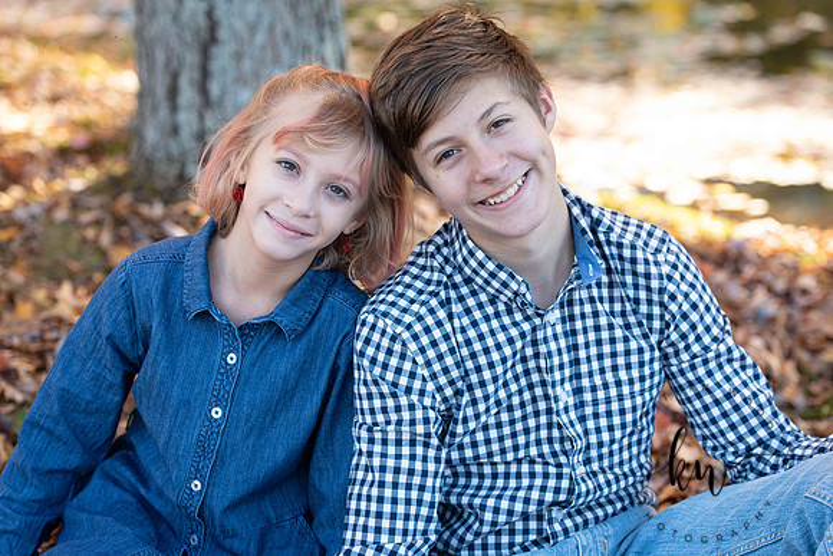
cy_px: 278
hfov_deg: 22.6
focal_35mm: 90
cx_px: 416
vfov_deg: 15.2
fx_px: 2083
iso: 400
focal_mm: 90
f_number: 4
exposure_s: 1/320
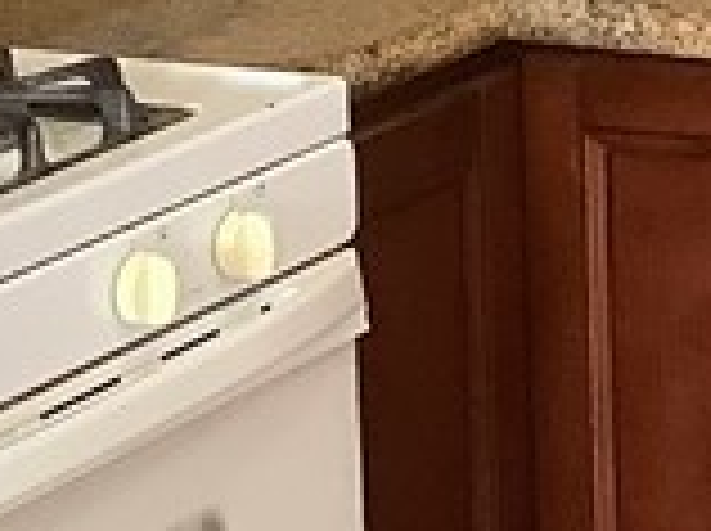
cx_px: 1606
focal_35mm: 201
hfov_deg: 9.0
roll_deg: +2.1
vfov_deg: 7.1
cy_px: -477
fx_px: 4122
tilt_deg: -8.2
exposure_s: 1/60
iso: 100
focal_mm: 3.3
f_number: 2.4
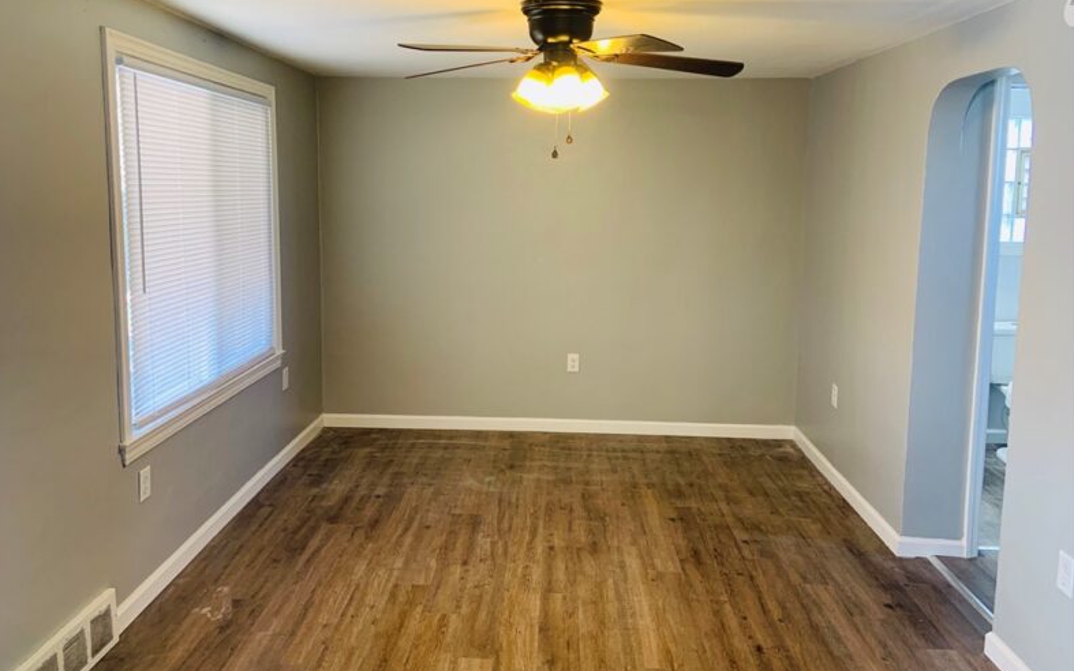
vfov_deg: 44.4
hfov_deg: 66.5
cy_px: 292
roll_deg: -0.4
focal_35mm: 28
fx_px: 820
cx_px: 534
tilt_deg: -6.5
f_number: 1.8
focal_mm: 4.25
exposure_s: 1/60
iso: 100
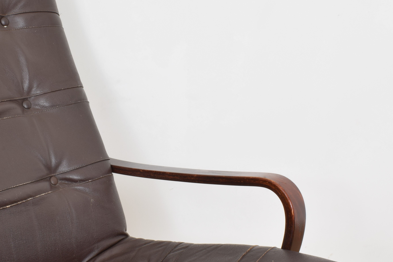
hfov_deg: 35.2
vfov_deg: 24.2
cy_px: 150
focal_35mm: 56
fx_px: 611
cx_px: 121
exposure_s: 5
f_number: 25
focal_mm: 22
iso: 100
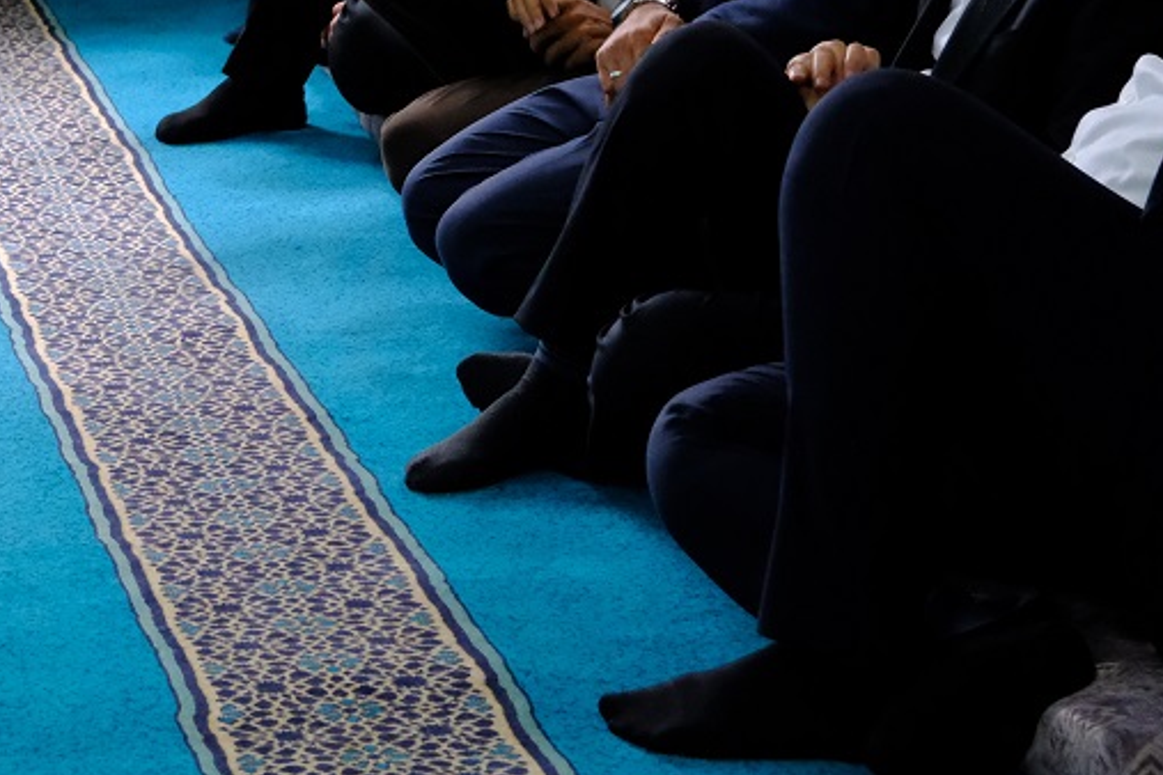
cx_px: 106
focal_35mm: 132
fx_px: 4264
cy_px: -78
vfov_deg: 10.3
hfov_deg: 15.3
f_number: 4.5
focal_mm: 32.5
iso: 5000
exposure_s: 1/80
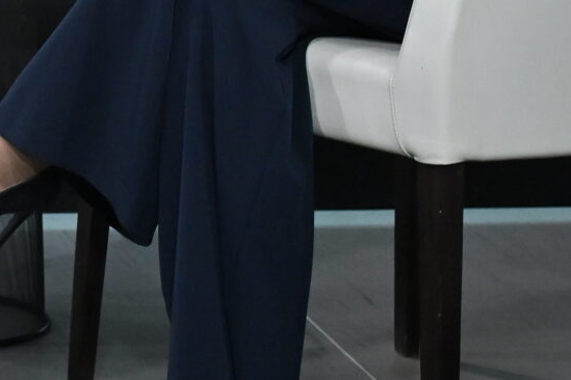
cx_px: -362
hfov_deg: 10.8
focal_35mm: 182
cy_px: -300
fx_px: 2886
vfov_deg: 7.3
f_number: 4
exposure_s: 1/800
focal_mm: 39
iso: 3200
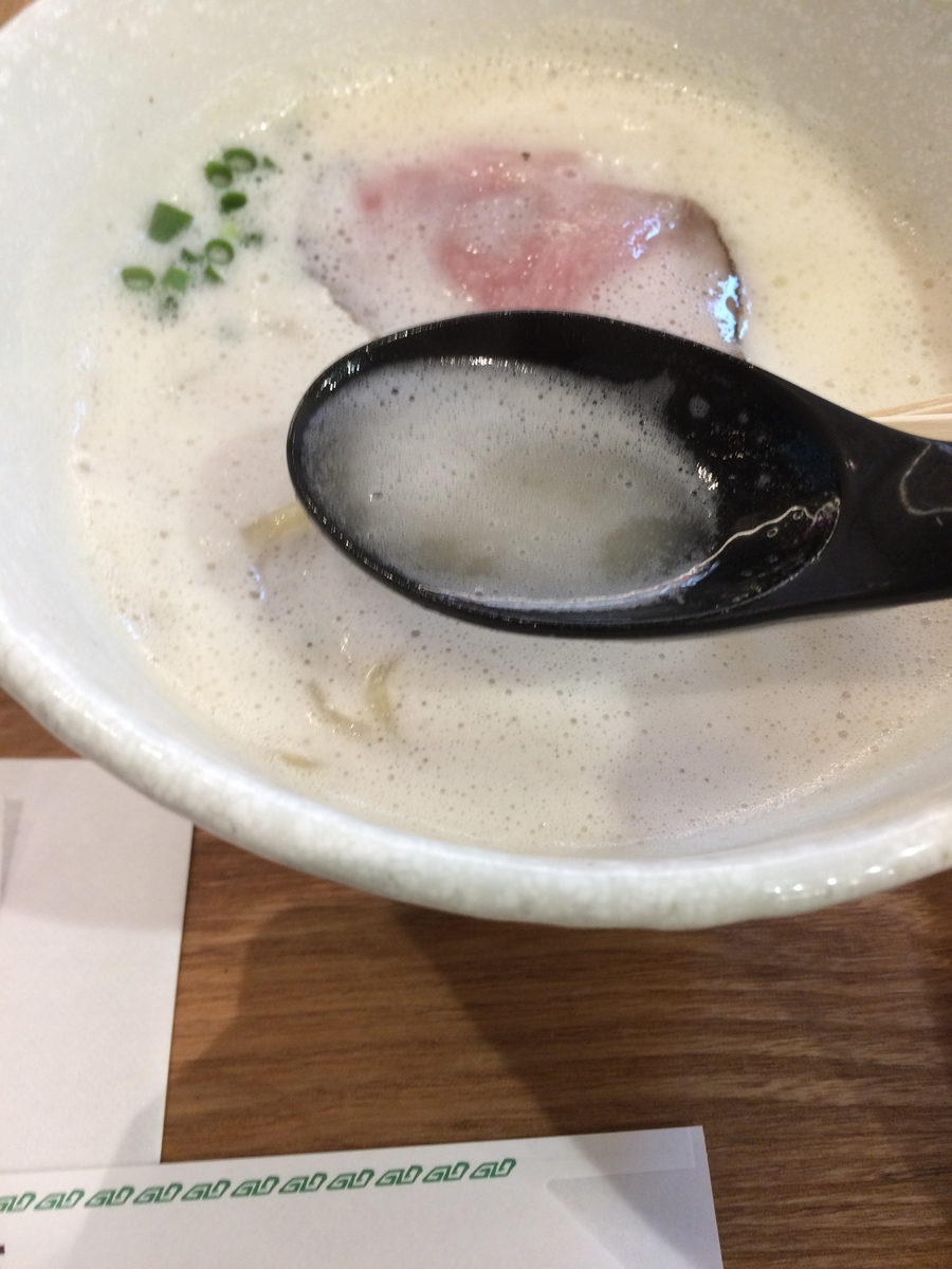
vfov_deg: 61.7
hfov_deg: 48.2
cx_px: 476
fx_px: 1063
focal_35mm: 29
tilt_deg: -61.1
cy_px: 634
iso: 80
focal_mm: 4.15
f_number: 2.2
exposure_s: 1/30
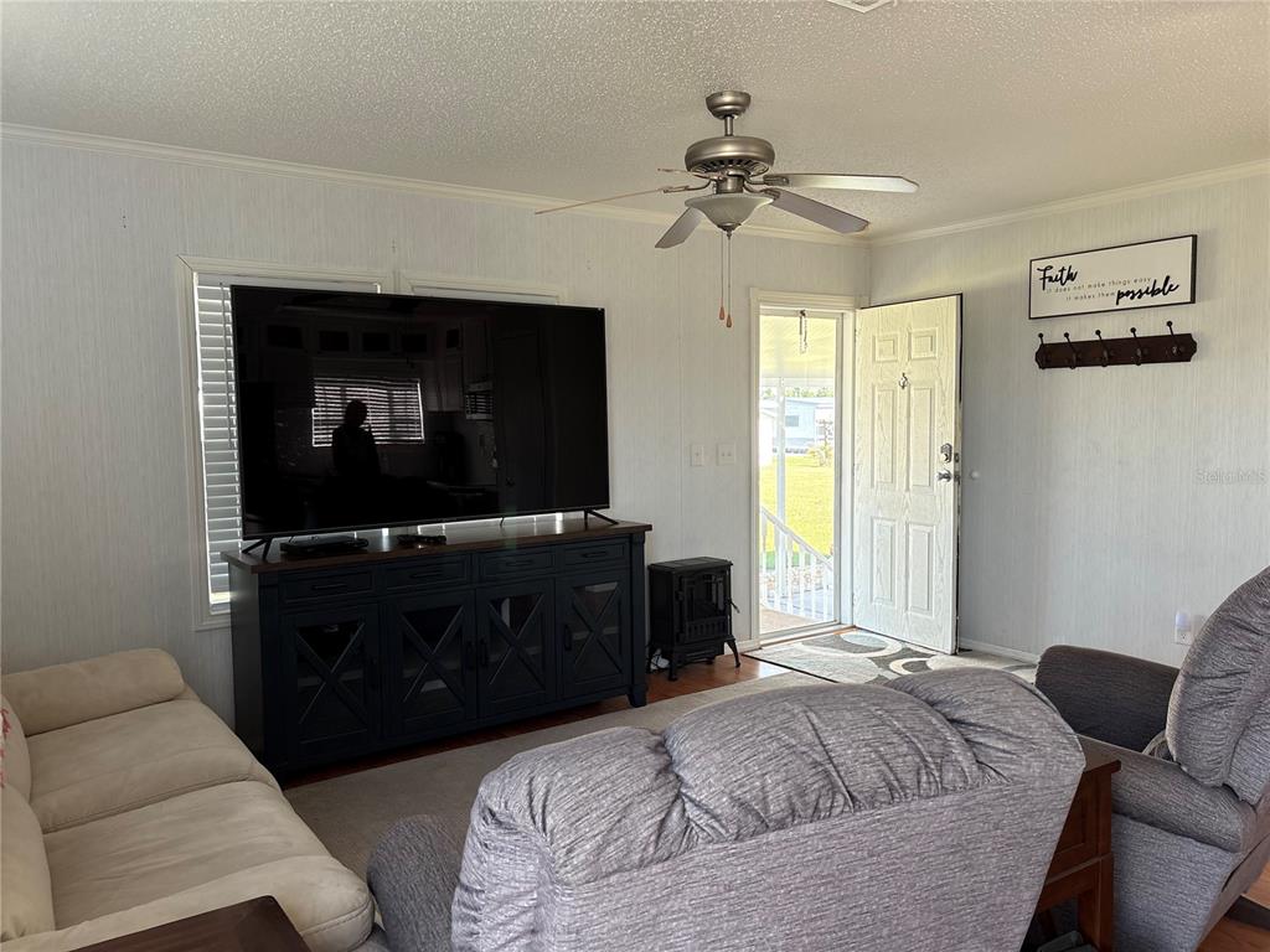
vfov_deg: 53.1
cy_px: 476
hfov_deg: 67.3
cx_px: 635
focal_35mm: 26
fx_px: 954
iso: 125
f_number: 1.6
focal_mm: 5.96
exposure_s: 1/121
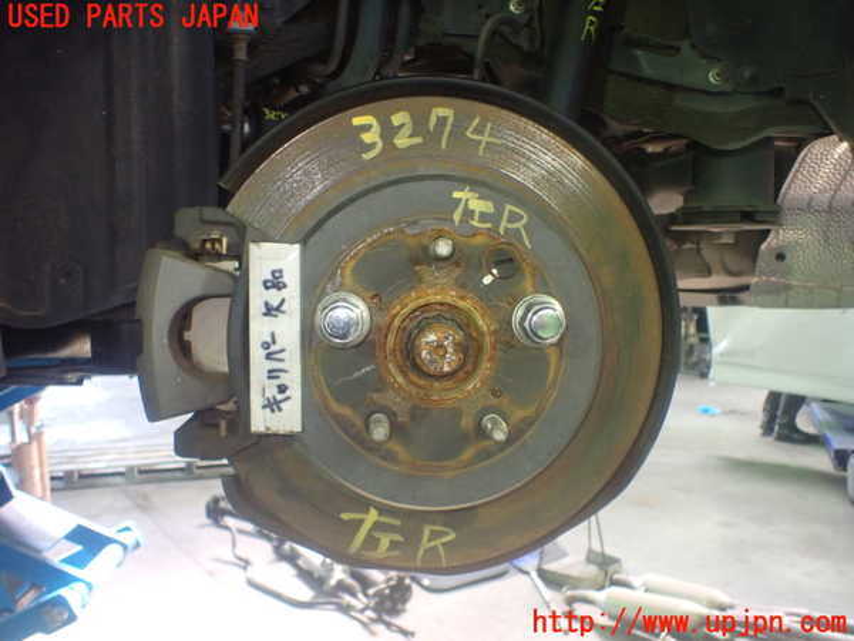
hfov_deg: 60.0
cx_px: 427
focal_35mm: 30
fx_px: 740
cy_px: 320
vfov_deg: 46.8
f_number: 2.3
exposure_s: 1/60
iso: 800
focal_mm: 5.4
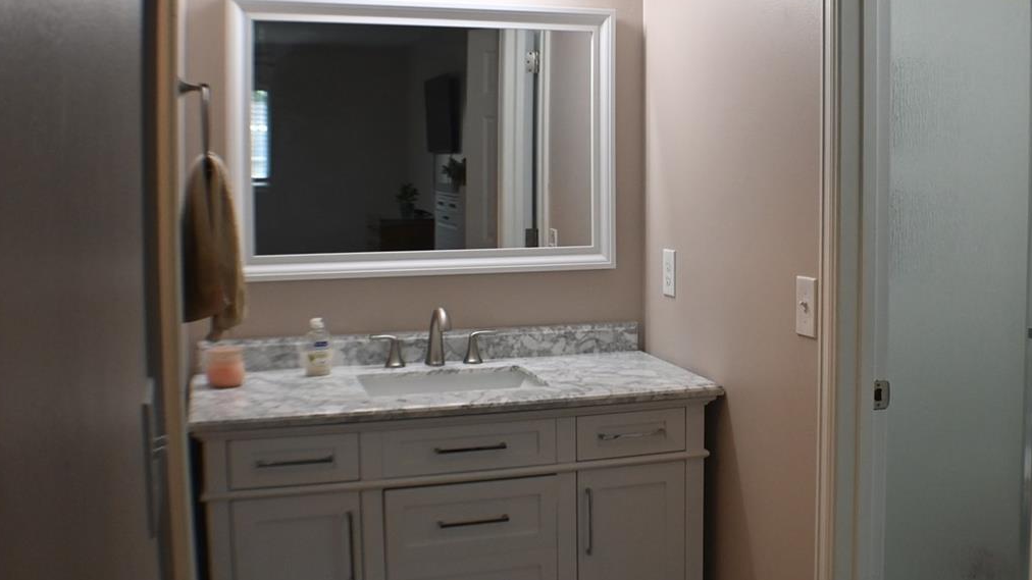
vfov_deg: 22.6
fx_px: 1450
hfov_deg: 38.4
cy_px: 225
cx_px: 740
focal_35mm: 53
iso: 800
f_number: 4
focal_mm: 21.5
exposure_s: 1/125
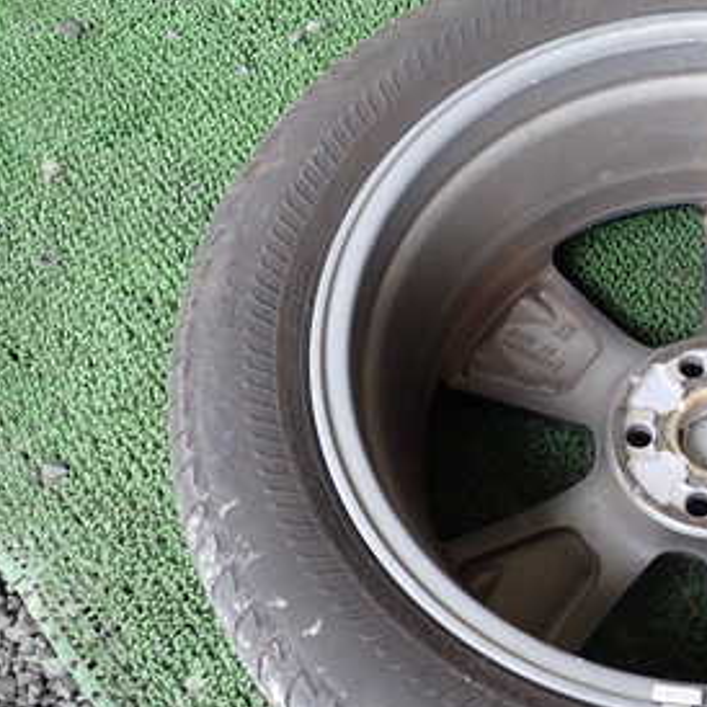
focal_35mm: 58
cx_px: 720
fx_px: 1340
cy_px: 433
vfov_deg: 29.5
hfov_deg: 27.7
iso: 200
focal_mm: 5.4
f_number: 2.3
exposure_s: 1/80
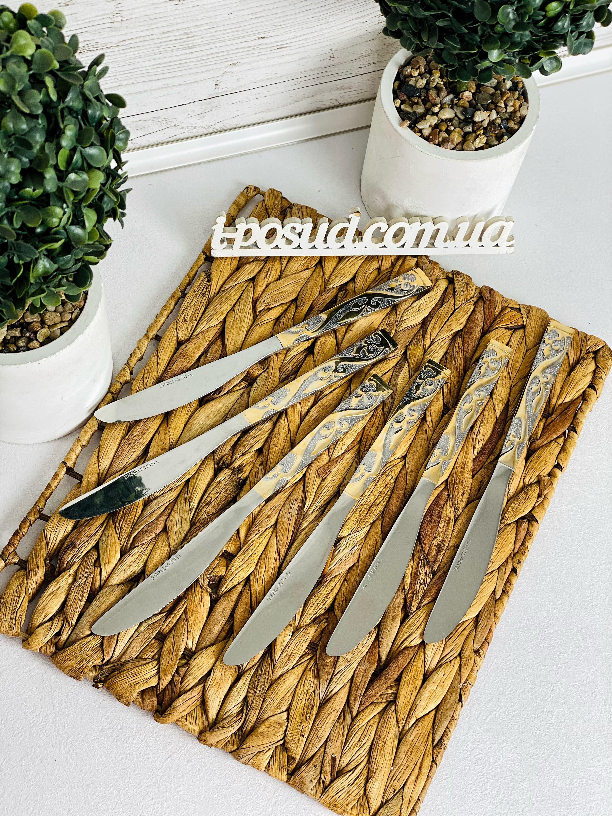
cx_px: 306
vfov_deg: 36.8
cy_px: 408
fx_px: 1226
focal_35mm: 52
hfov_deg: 28.0
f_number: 2
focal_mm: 6
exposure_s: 1/100
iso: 25
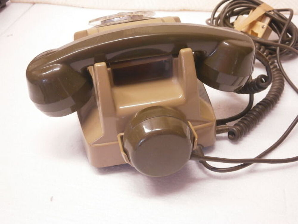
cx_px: 149
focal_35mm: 47
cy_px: 112
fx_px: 405
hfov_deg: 40.4
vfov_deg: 30.9
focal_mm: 8.3
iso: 200
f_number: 3.4
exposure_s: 1/20
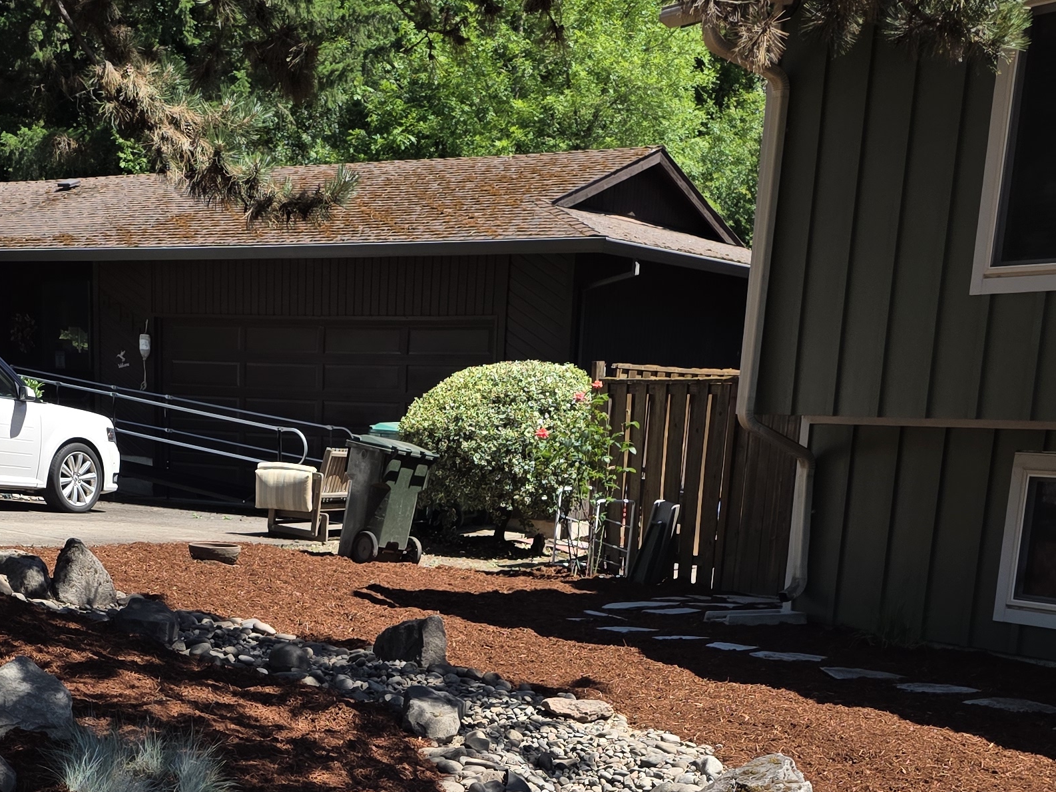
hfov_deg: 32.9
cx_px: 354
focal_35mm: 58
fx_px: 1770
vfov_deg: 23.4
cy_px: 910
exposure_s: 1/2643
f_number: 1.7
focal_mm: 6.3
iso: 80
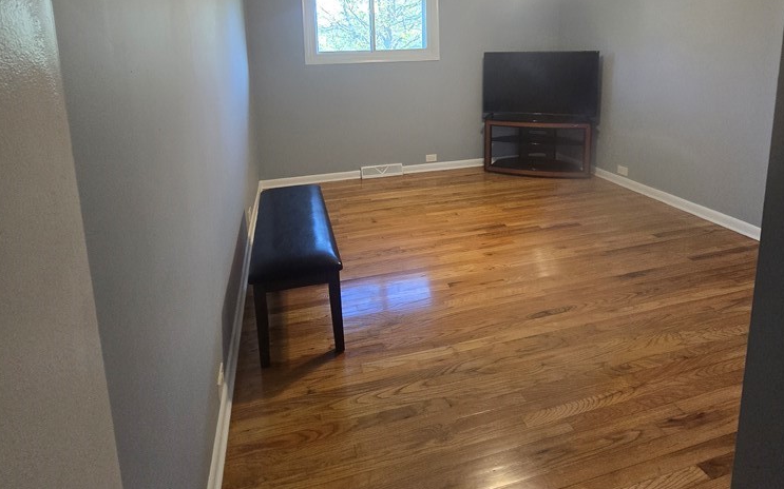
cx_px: 393
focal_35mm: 19
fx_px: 406
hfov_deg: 88.0
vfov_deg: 58.4
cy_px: 112
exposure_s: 1/60
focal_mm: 2.2
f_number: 2.2
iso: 320
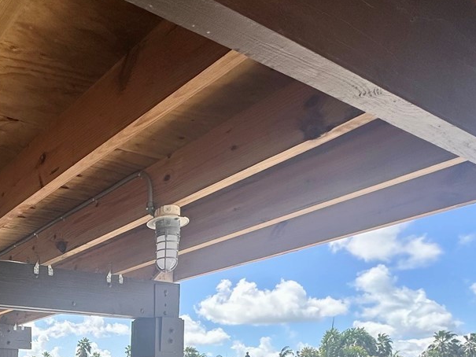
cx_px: 13
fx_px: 509
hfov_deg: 43.8
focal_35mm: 37
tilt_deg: -1.6
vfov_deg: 32.8
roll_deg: -0.4
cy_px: 412
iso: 40
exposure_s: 1/1006
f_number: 2.2
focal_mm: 2.22
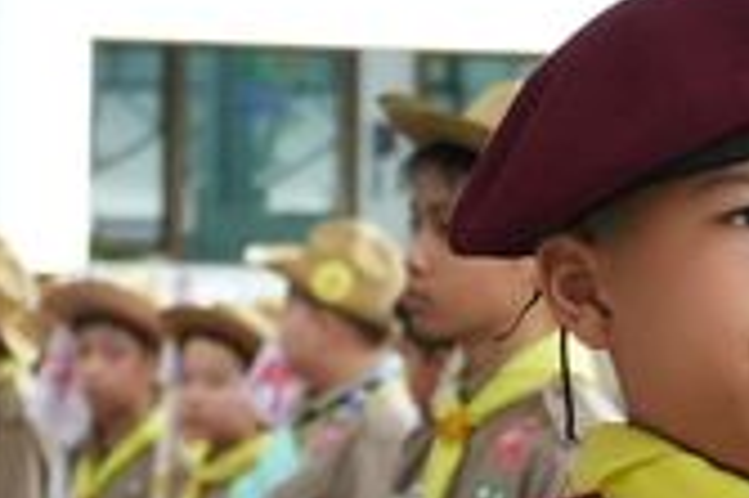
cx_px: 913
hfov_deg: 4.2
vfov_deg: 2.8
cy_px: 902
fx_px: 10296
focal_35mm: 495
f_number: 5
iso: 1600
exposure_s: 1/200
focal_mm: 49
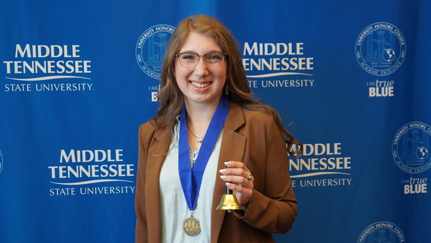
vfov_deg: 23.0
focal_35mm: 52
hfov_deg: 39.9
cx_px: 217
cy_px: 138
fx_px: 594
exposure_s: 1/160
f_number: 4.5
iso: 1250
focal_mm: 49
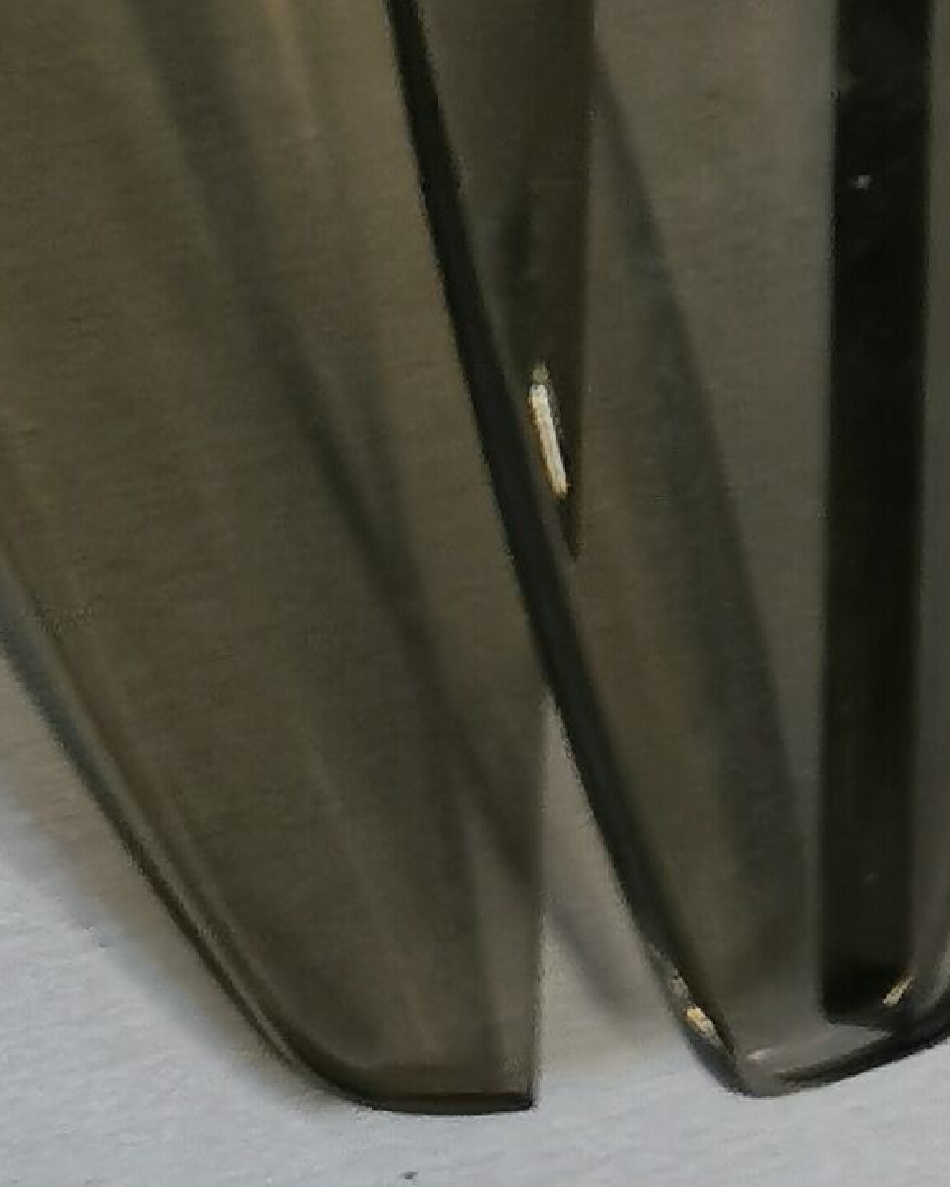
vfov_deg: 7.6
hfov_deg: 6.4
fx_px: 8503
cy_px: -1327
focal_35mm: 242
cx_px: 273
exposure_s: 1/50
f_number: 1.8
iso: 160
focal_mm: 5.58
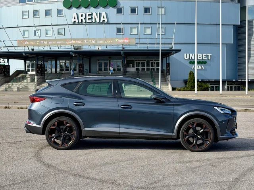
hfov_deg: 39.7
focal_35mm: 48
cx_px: 127
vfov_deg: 30.3
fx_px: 352
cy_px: 95
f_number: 1.78
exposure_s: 1/3891
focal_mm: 6.76
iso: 64
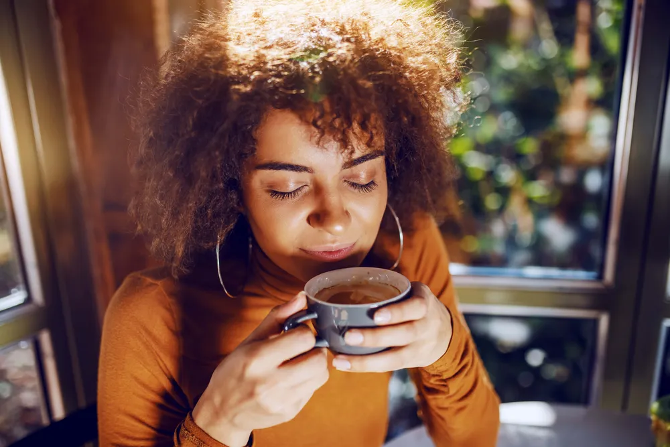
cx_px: 335
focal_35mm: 35
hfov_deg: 54.4
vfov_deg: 37.9
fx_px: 651
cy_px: 224
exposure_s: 1/1250
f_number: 2
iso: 200
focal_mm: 35
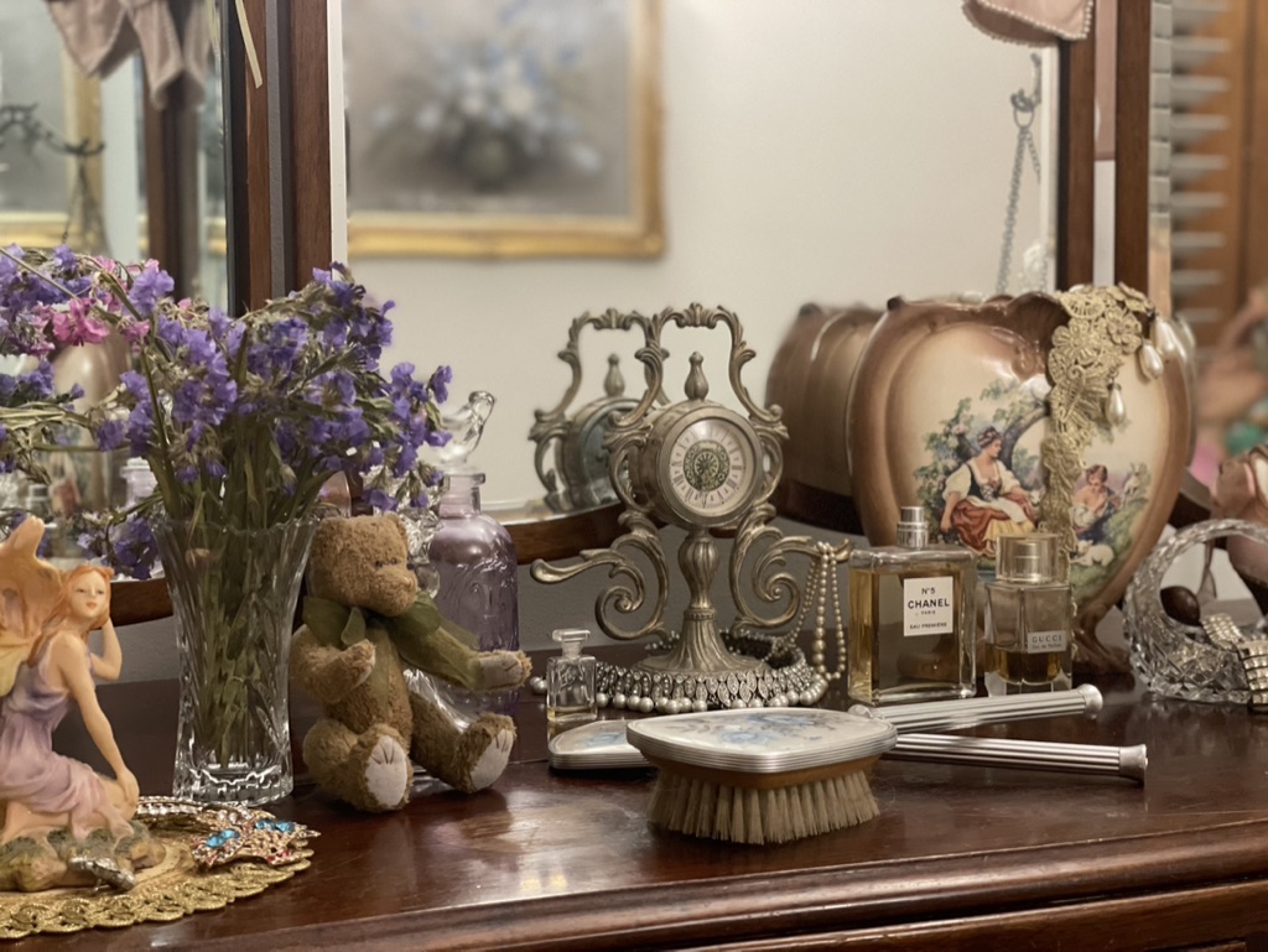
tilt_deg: -3.7
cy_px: 476
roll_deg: -0.6
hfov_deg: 36.8
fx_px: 1906
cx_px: 634
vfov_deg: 28.1
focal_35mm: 52
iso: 320
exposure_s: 1/33
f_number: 2
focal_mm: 6
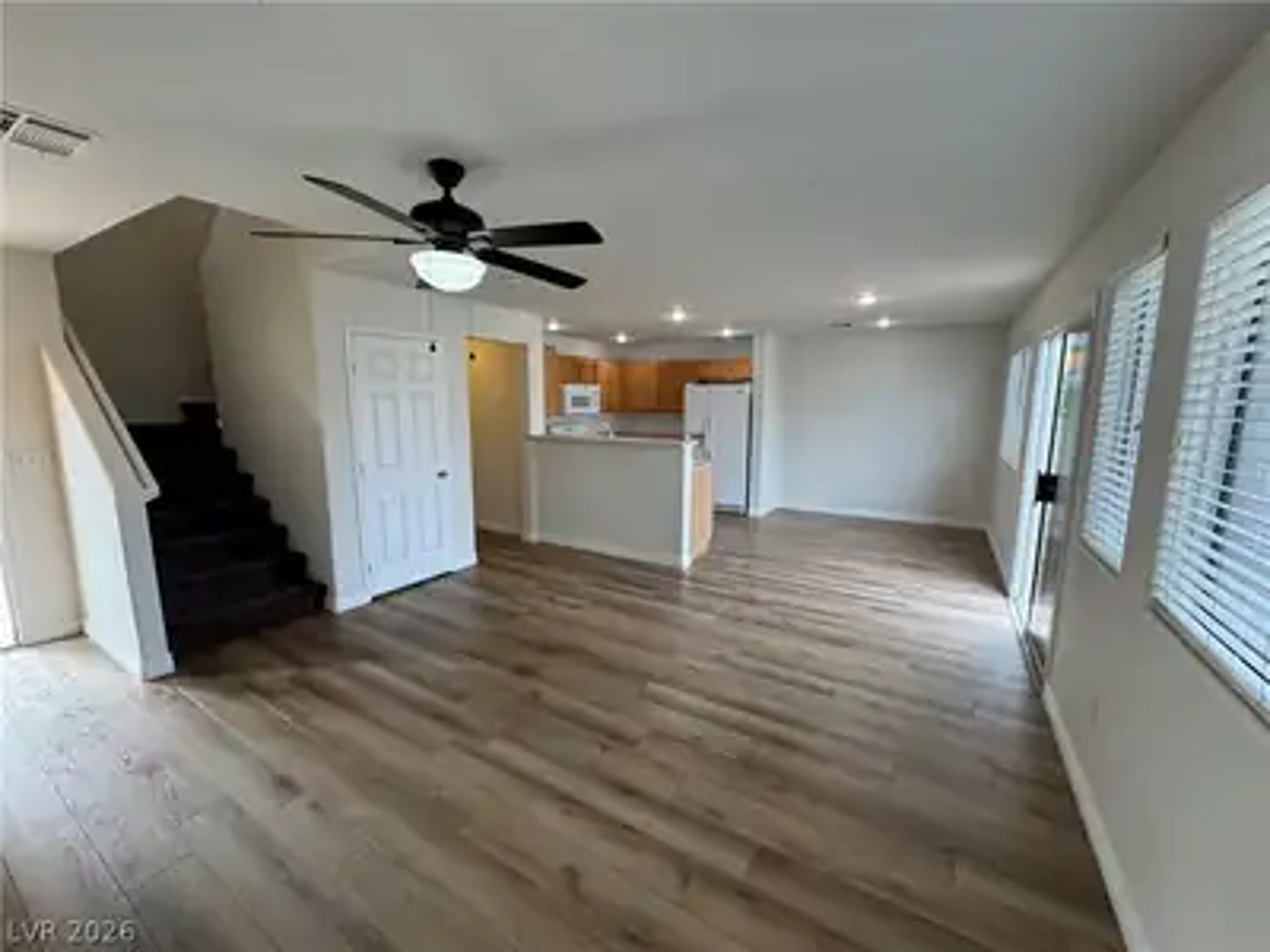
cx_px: 635
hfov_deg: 102.1
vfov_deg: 85.7
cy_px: 476
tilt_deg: -10.7
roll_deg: -1.0
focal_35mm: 14
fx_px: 514
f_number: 2.2
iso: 125
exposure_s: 1/120
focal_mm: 2.22
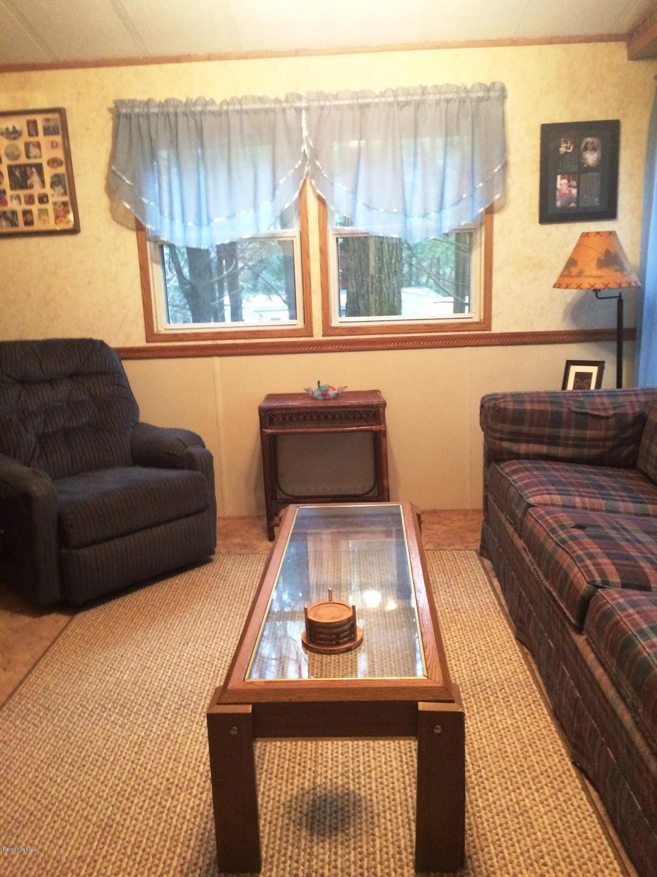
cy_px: 438
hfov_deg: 48.2
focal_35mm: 29
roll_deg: +2.4
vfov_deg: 61.7
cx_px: 328
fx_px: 734
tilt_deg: -12.7
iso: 250
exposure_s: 1/30
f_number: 2.2
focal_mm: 4.15
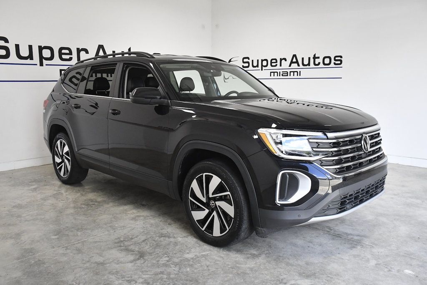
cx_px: 214
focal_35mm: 30
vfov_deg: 43.6
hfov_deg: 61.9
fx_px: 356
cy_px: 142
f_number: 4.5
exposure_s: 1/1250
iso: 2500
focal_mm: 20
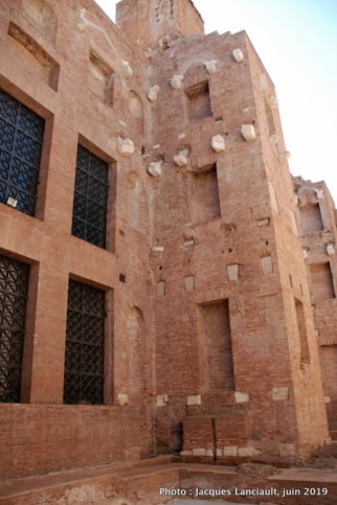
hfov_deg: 46.4
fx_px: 393
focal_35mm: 28
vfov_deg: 65.5
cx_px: 165
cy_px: 246
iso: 100
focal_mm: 18
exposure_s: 1/100
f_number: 5
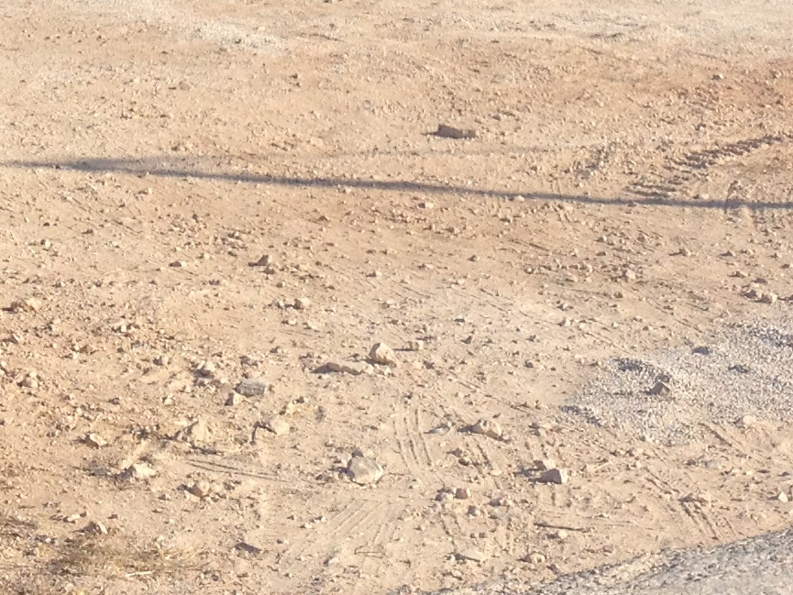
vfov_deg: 10.7
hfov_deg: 14.9
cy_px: -375
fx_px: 3024
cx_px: 405
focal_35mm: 132
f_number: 2.4
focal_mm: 4.28
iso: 50
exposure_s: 1/2208
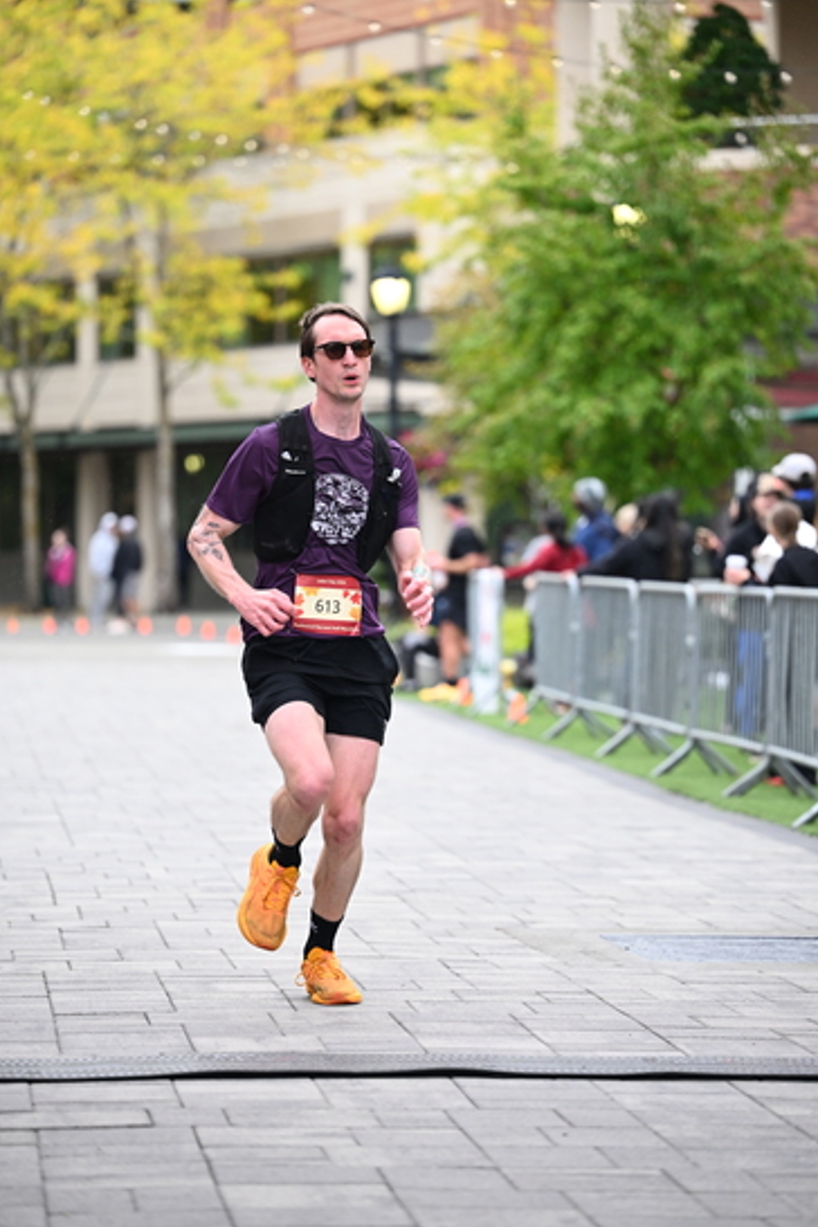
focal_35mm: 126
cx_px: 410
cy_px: 611
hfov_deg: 10.9
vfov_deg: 16.3
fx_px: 4294
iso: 1250
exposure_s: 1/1600
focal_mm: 125
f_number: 2.8
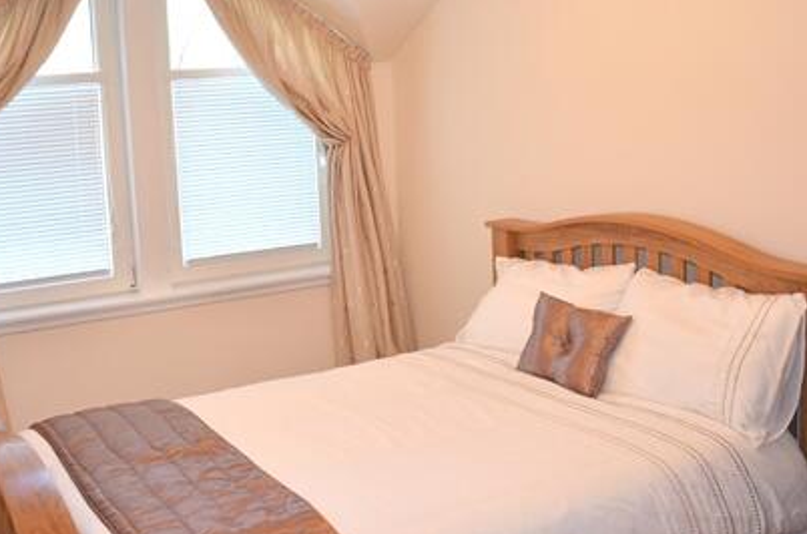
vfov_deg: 30.8
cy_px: 183
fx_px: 962
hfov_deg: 45.3
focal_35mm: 43
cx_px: 327
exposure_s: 1/60
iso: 560
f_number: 4
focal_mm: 18
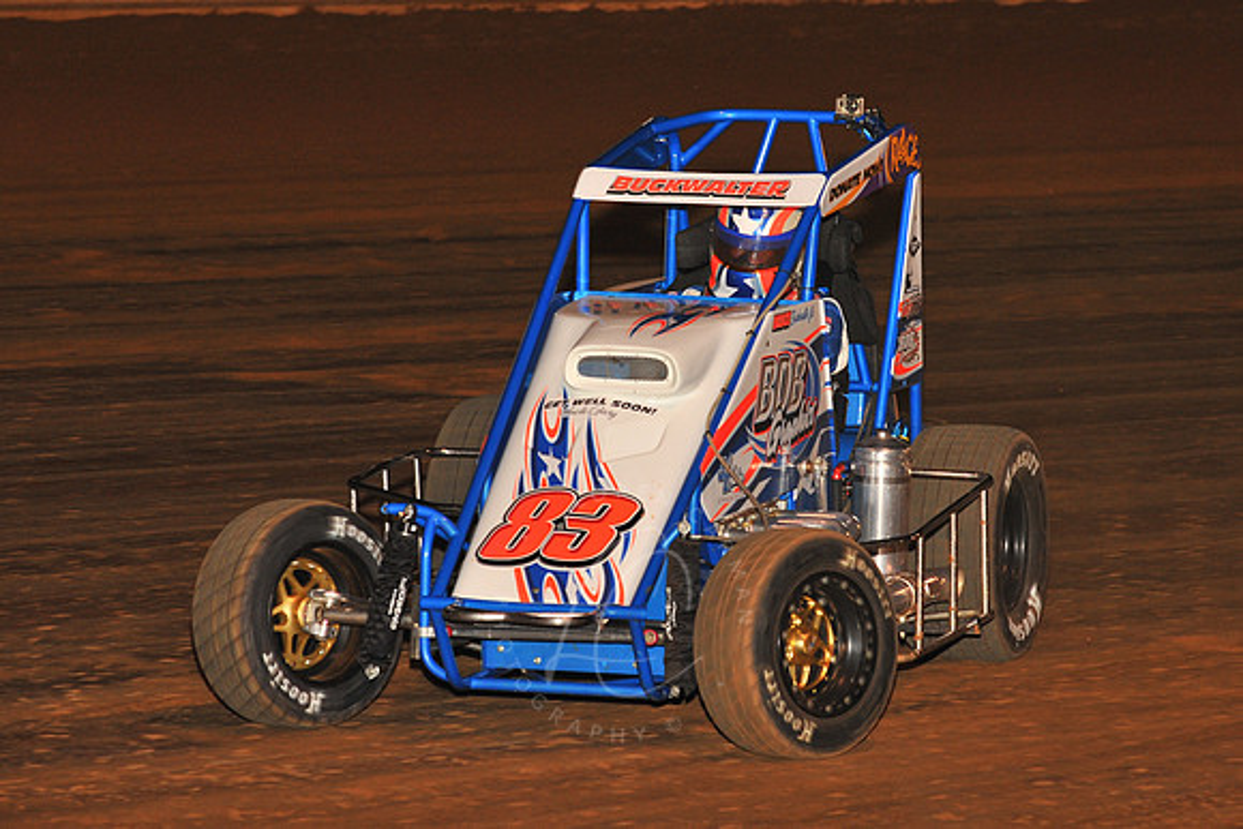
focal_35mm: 145
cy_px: 414
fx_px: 5007
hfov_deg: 14.2
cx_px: 622
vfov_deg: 9.5
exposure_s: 1/320
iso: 1000
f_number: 6.3
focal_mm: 145
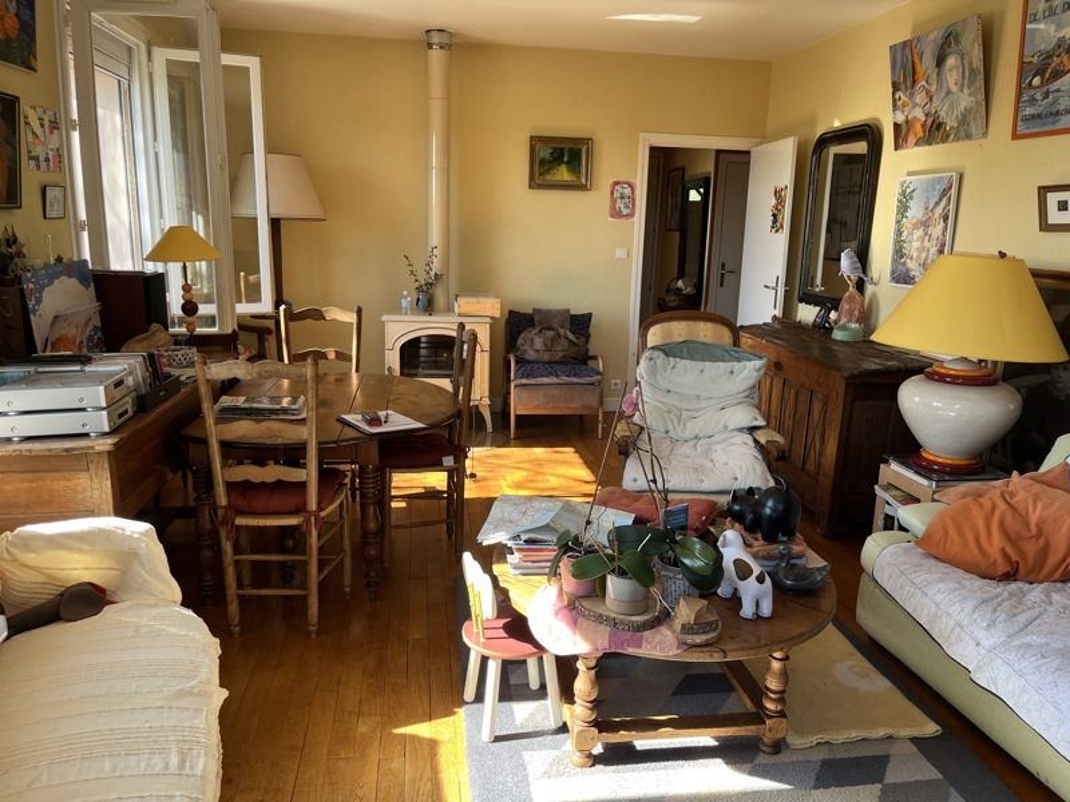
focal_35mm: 26
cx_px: 535
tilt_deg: -13.1
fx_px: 804
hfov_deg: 67.3
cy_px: 401
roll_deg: -1.8
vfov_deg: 53.1
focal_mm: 5.1
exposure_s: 1/122
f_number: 1.6
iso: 50
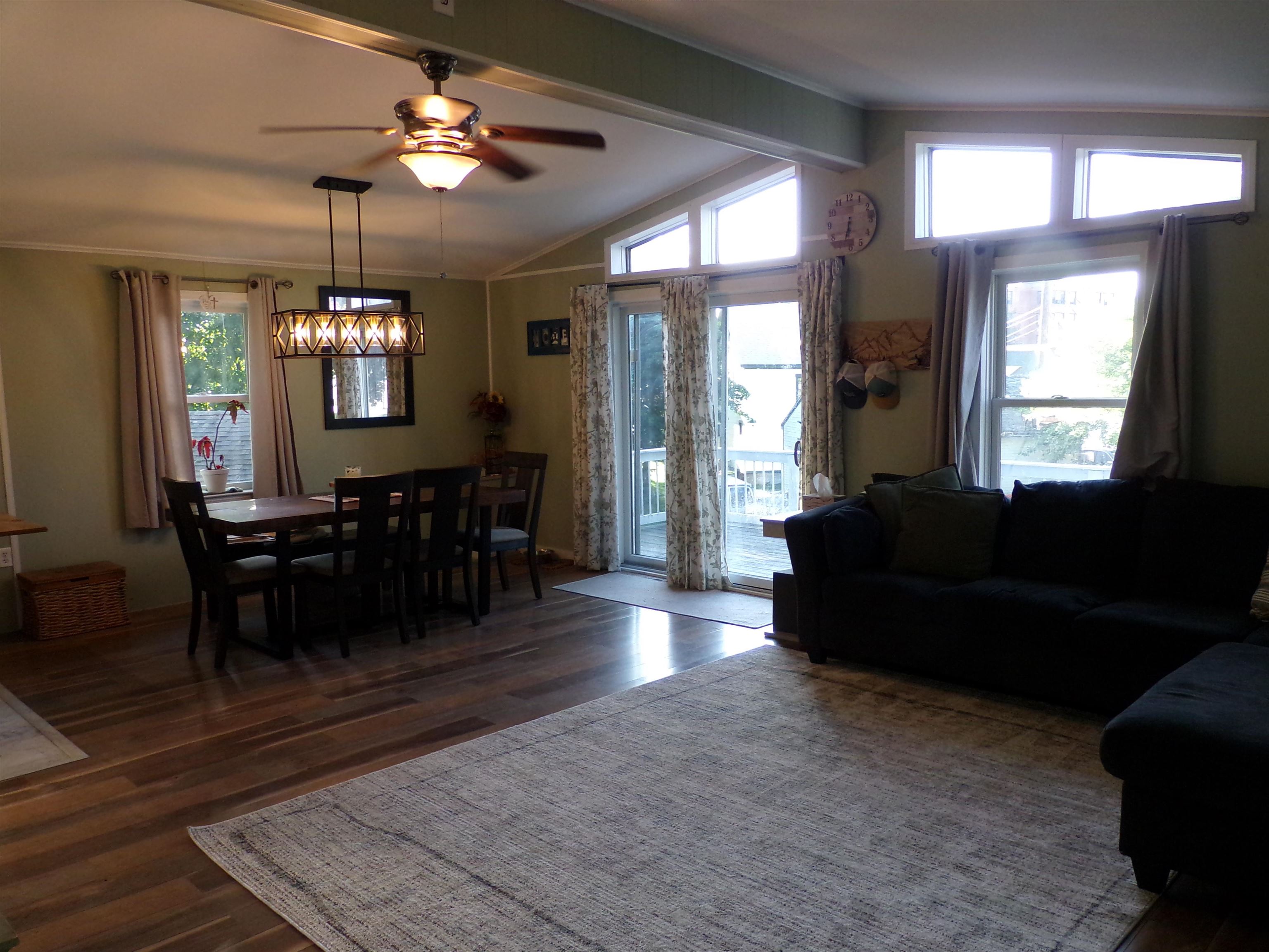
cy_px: 476
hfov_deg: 67.3
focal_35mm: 26
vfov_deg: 53.1
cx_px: 634
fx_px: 953
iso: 200
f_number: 3.2
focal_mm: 4.7
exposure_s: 1/60
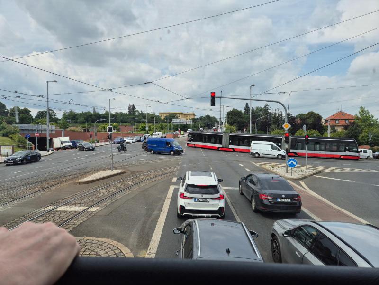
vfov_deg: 58.9
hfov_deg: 73.9
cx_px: 190
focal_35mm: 23
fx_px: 252
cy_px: 142
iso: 25
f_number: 1.8
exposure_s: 1/1756
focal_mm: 5.4
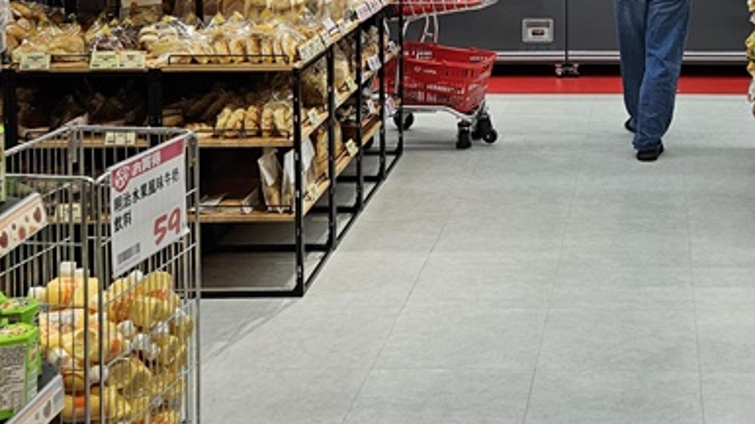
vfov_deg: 17.6
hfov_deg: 31.1
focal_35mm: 65
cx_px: 659
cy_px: -94
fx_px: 1301
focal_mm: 5.4
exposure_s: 1/180
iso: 80
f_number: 1.8
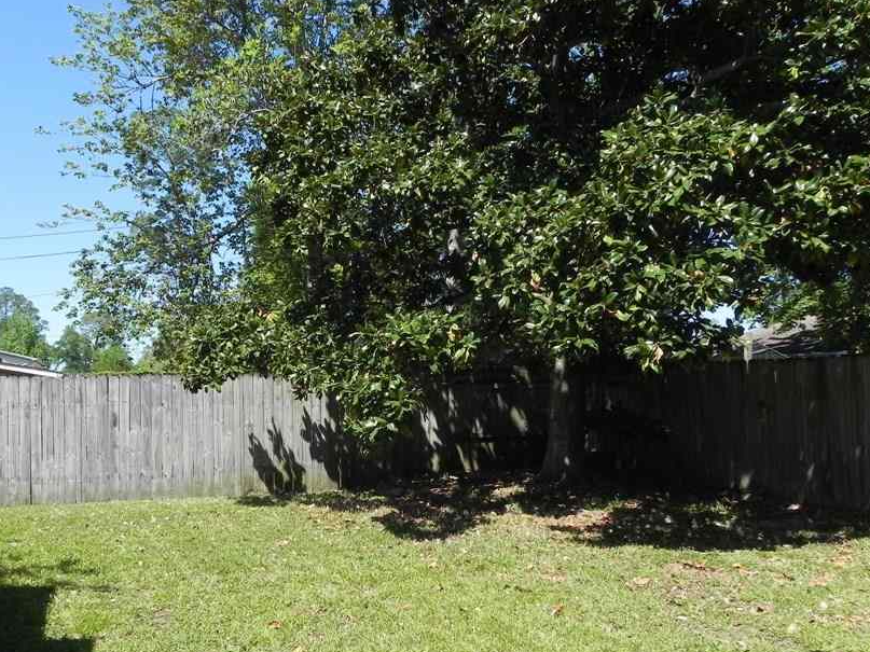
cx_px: 360
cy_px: 374
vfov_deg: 42.8
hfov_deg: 55.1
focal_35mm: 33
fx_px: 829
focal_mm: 4.6
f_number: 6.3
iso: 160
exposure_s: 1/310
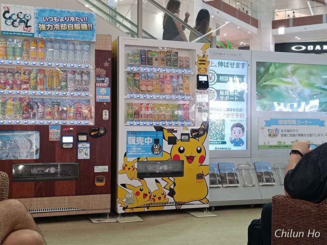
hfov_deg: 71.6
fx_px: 227
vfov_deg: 56.8
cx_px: 164
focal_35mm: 24
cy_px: 122
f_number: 1.65
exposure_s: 1/100
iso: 1135
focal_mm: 6.14
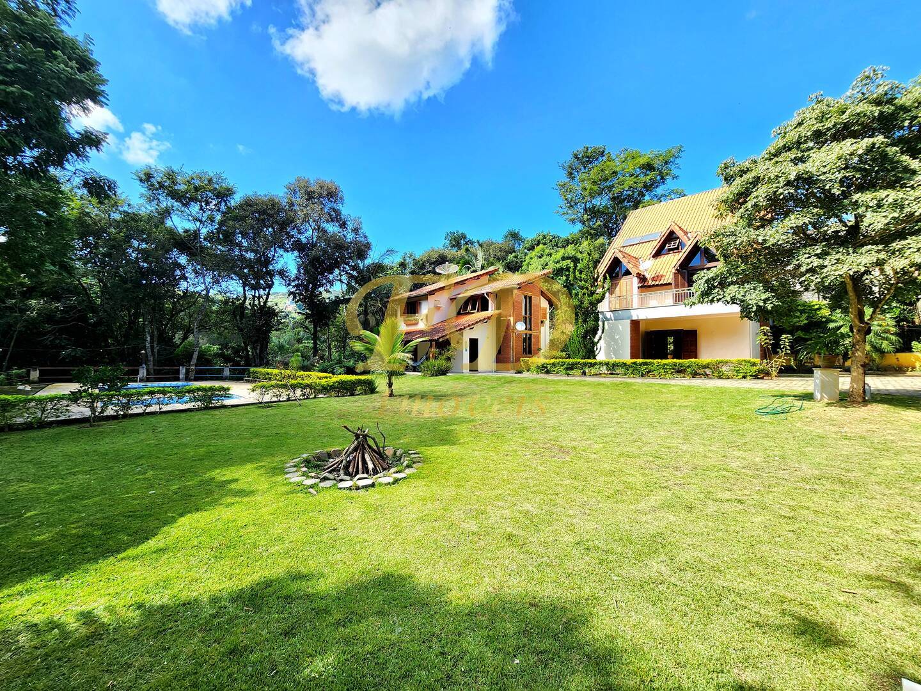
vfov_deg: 89.9
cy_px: 346
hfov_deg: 106.2
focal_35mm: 13
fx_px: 346
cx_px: 460
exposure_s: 1/417
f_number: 2.2
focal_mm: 2.2
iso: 50
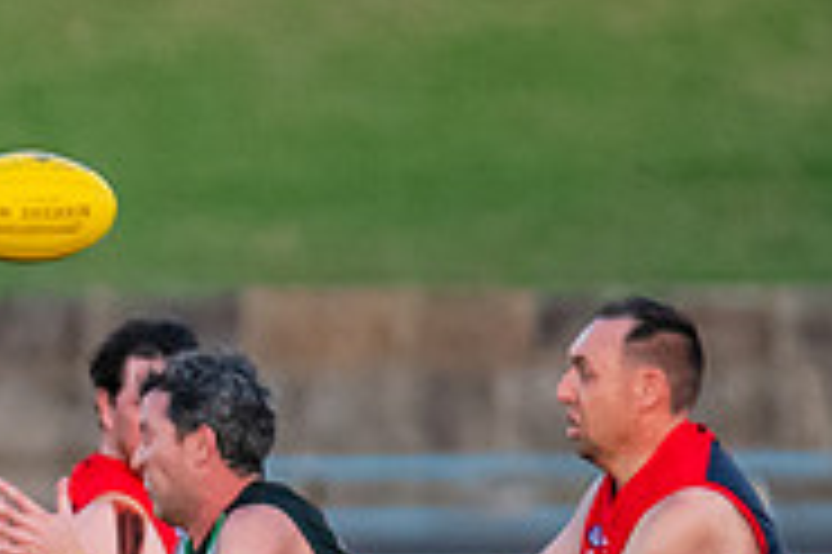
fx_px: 50175
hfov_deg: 0.9
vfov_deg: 0.6
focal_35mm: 2173
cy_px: 879
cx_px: -796
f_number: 2.8
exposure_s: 1/1600
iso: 1800
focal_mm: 300
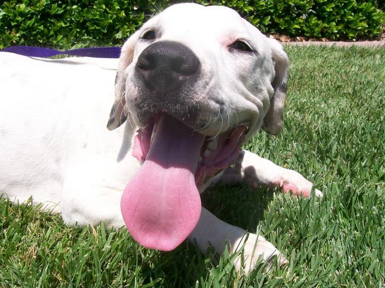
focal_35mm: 37
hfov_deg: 50.1
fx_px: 411
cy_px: 141
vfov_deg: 38.7
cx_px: 189
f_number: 4.8
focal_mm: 6
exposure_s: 1/699
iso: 80
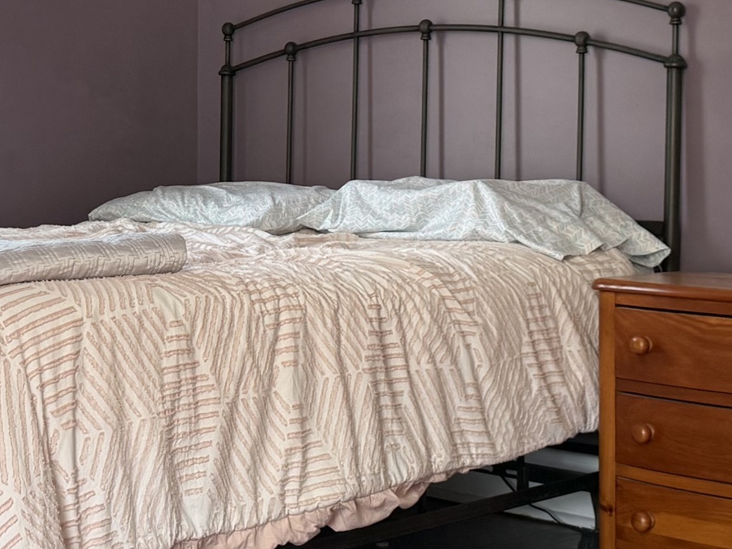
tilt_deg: +1.2
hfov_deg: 23.1
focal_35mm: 84
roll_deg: -0.1
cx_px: 179
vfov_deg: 17.4
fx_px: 1776
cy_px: 102
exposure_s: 1/121
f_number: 1.78
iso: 160
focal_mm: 6.76
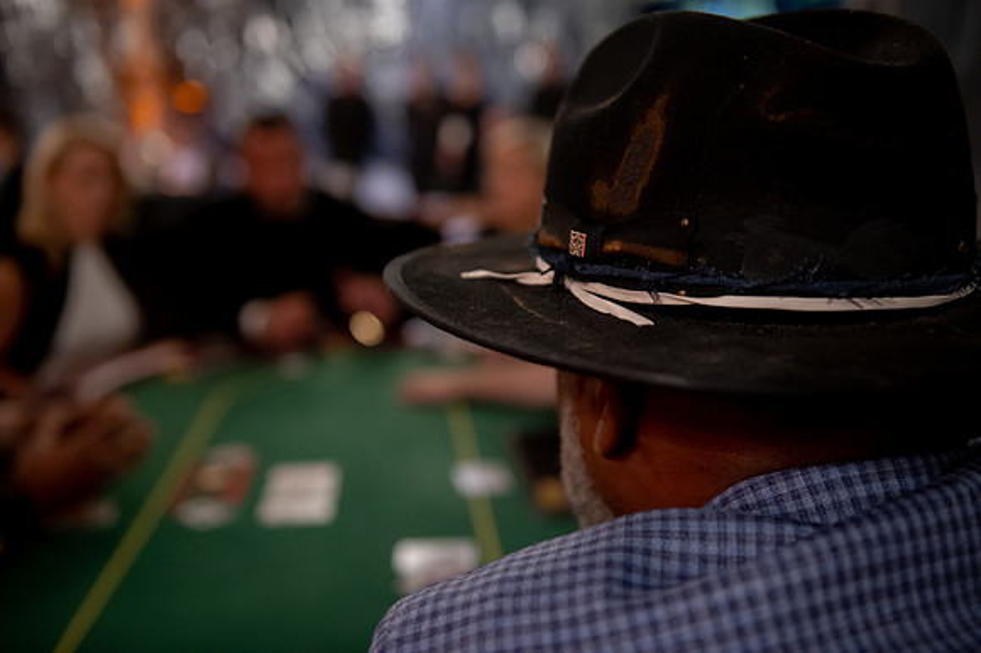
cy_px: 326
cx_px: 490
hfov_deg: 46.4
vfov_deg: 31.9
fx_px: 1144
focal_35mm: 42
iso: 3200
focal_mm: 42
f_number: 2.8
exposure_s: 1/100
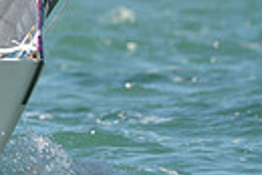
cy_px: -79
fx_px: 11016
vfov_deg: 0.9
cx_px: -288
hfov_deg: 1.4
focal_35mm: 1512
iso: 200
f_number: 5.6
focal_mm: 340
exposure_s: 1/1250
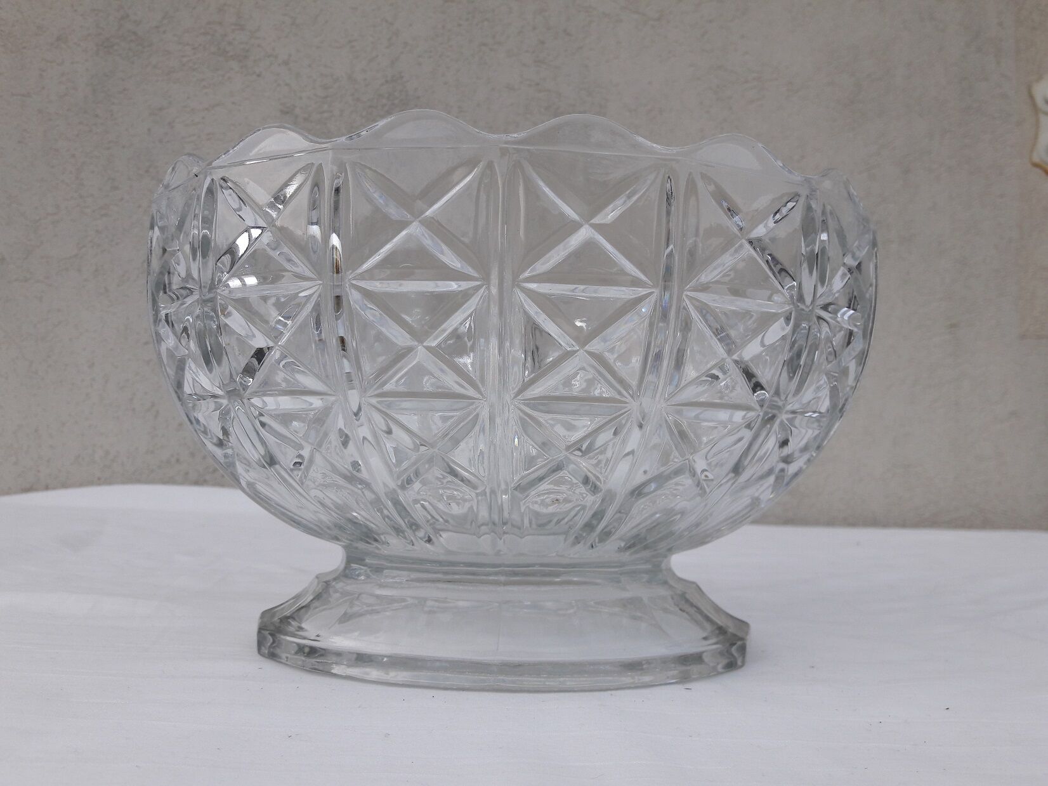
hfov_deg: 63.4
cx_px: 524
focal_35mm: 28
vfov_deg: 49.7
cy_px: 393
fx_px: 848
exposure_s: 1/215
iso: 40
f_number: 1.9
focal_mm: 3.7
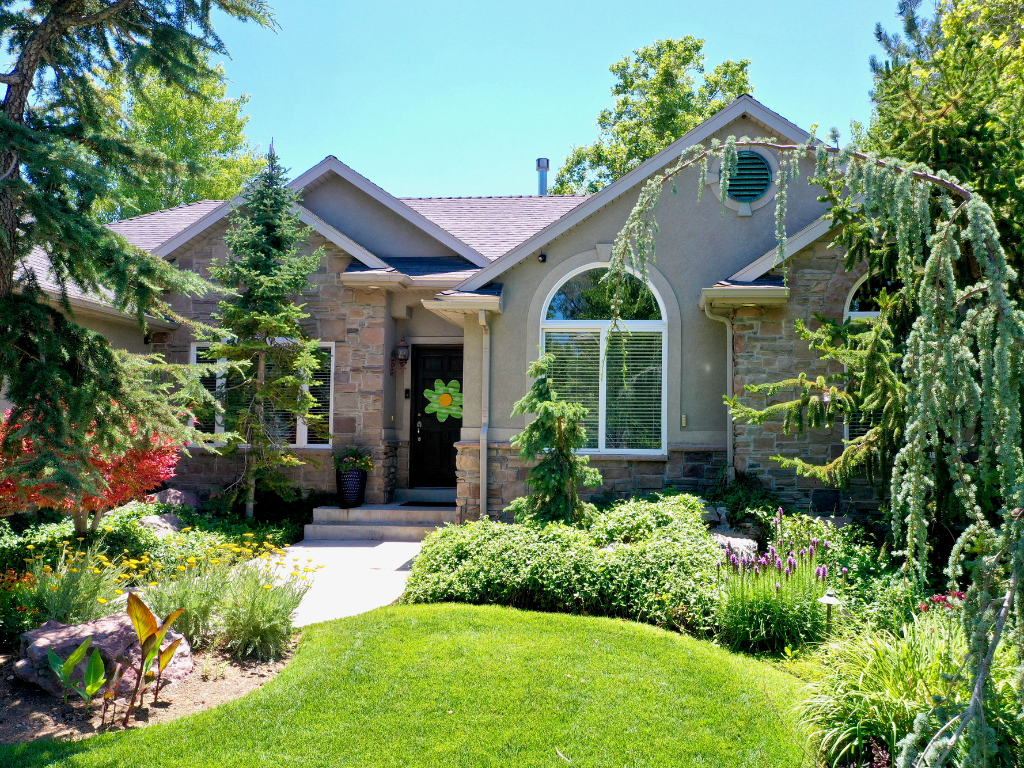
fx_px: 917
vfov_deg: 45.5
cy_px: 384
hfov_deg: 58.3
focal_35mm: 31
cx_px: 548
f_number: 5
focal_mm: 10.26
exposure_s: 1/240
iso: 100
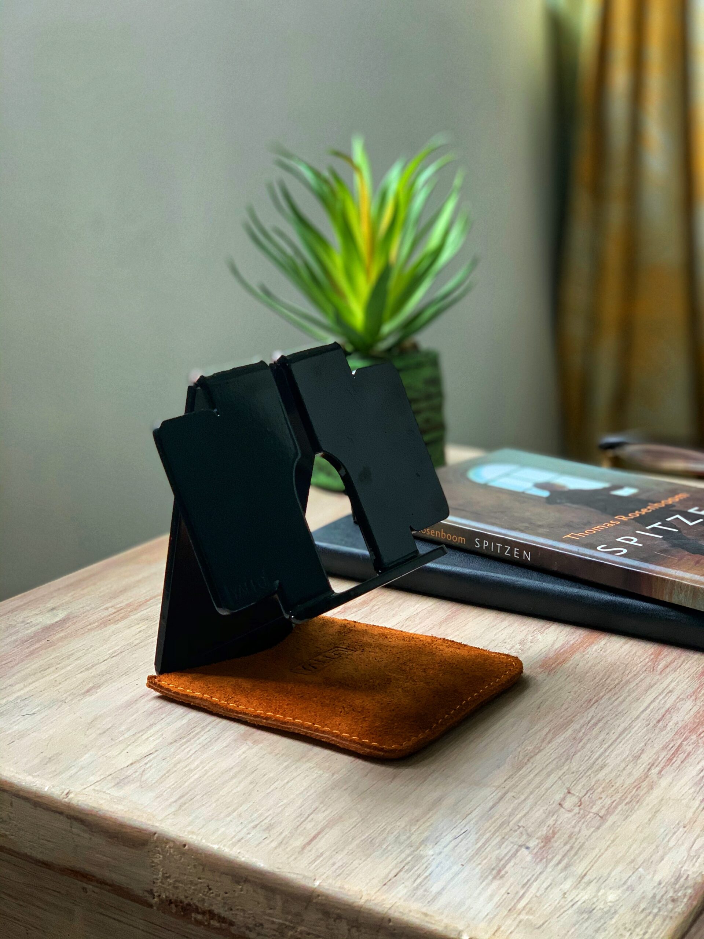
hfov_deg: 28.0
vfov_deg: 36.8
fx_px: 1410
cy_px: 470
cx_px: 352
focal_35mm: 52
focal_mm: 6
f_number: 2.4
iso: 125
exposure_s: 1/85
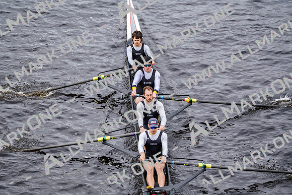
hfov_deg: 10.3
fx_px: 1623
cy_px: 98
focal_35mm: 200
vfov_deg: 6.9
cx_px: 146
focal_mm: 200
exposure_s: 1/2000
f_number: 2.8
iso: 320
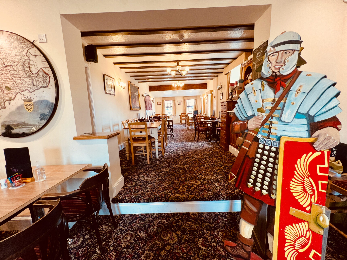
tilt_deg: -8.4
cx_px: 174
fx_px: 130
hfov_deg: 106.2
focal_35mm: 13
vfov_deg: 89.9
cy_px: 130
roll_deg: +2.5
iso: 125
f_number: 1.8
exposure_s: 1/50
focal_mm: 1.57
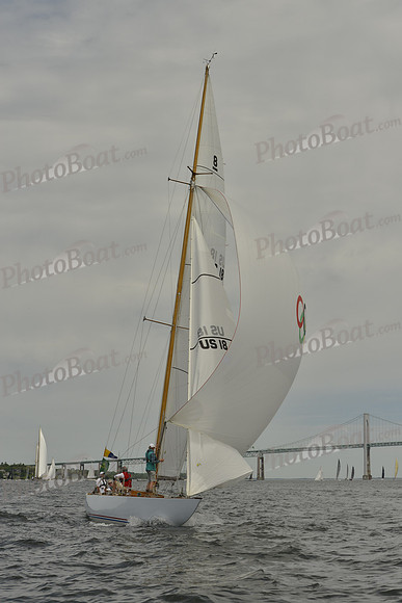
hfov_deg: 19.5
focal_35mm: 70
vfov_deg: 28.8
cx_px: 201
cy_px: 302
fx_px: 1172
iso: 280
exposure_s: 1/1600
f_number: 10
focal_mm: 70
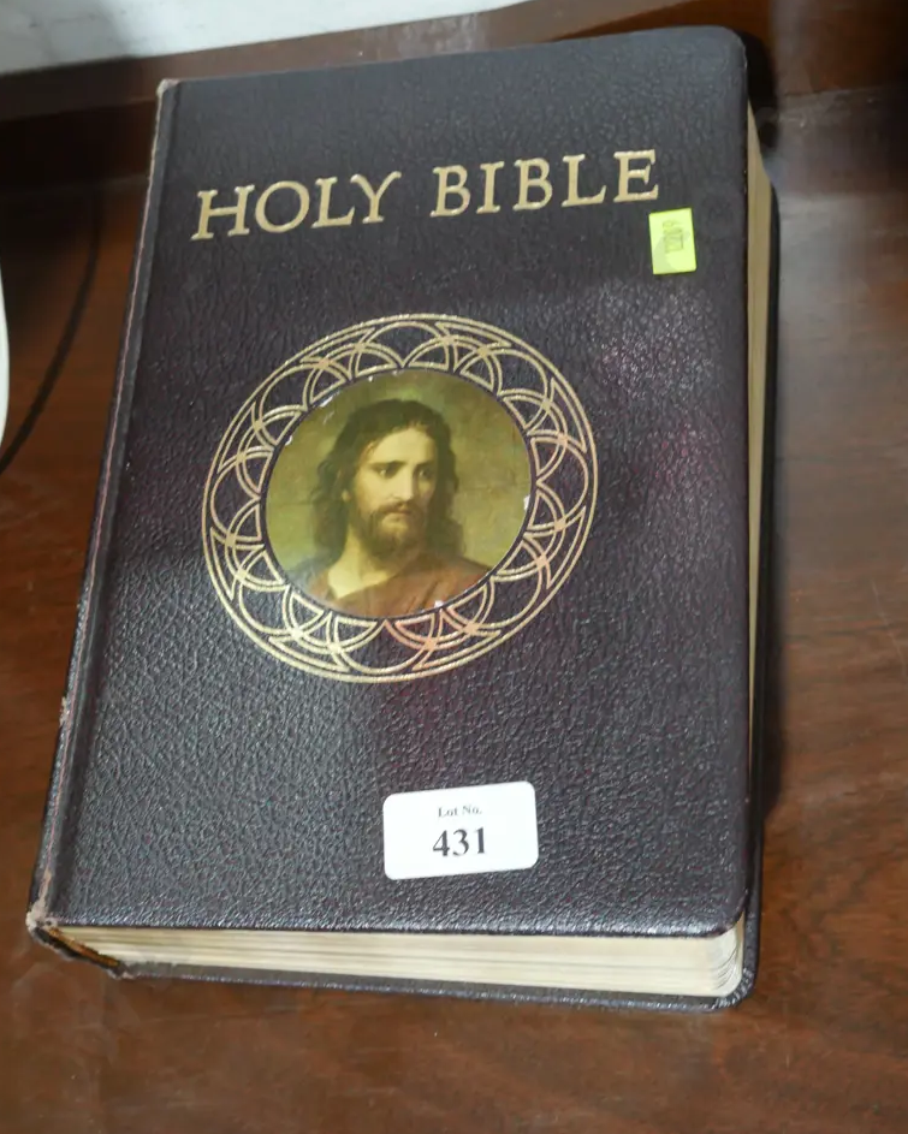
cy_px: 565
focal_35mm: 53
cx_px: 449
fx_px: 1779
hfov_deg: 28.6
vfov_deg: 35.3
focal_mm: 25
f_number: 5.3
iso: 1250
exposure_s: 1/60
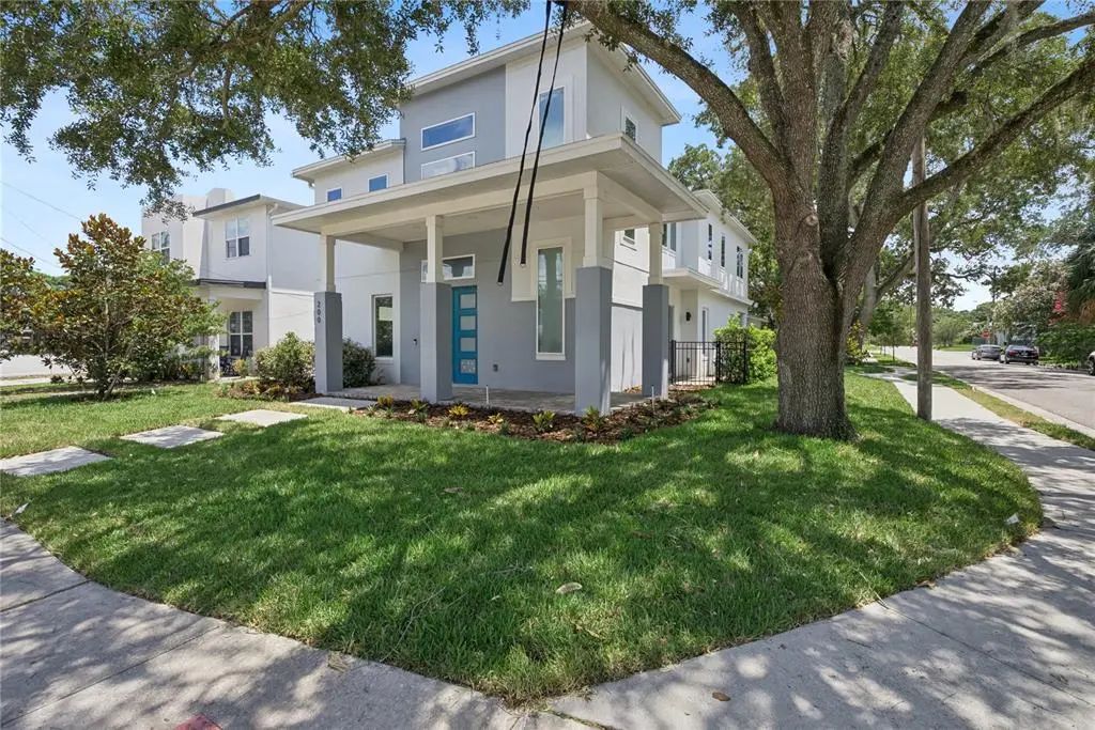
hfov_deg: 96.7
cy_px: 365
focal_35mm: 16
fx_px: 487
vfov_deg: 73.8
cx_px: 548
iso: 200
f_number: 11
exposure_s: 1/125
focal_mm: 16
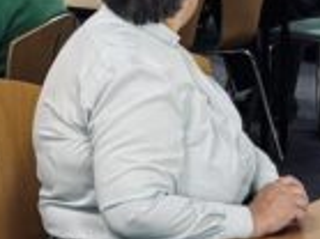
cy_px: -83
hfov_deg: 10.1
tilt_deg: -6.0
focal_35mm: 192
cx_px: -127
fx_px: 1773
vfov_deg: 7.6
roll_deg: -0.4
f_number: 1.6
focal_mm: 5.96
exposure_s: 1/60
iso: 250
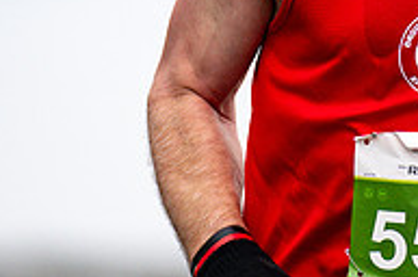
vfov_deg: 1.0
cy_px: -134
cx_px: 435
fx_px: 15684
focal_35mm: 1353
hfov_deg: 1.5
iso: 400
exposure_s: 1/1600
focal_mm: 300
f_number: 2.8
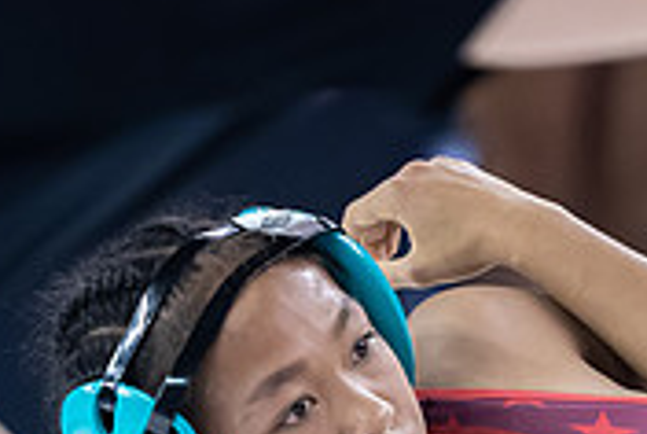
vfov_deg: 1.8
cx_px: 448
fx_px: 13808
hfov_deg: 2.7
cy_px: 702
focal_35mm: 767
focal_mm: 190
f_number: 2.8
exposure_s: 1/800
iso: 3200
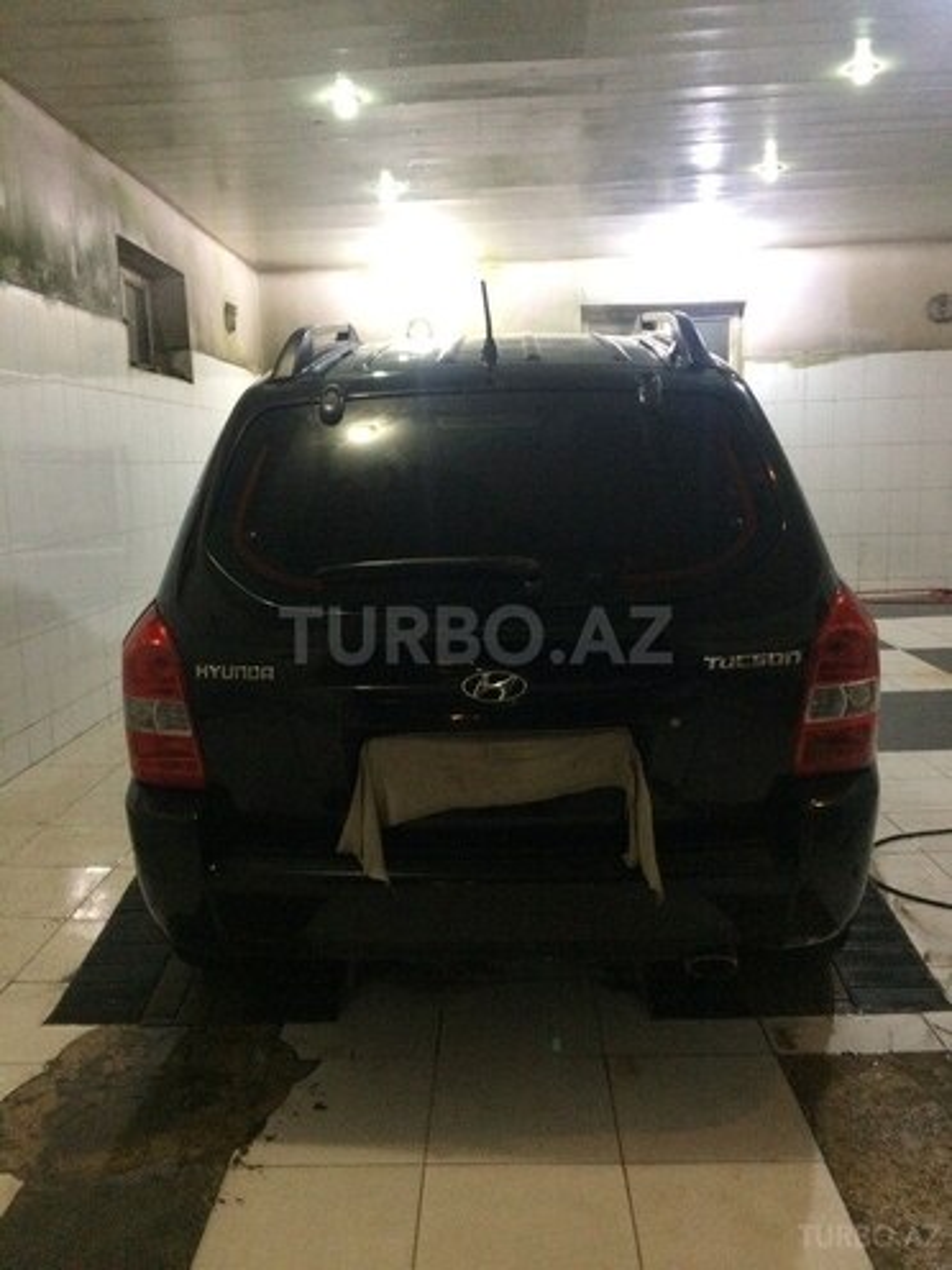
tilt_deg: -9.3
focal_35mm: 29
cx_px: 476
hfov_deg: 48.2
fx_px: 1063
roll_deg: +3.0
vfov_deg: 61.7
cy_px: 635
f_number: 2.2
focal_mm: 4.15
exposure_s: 1/25
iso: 320
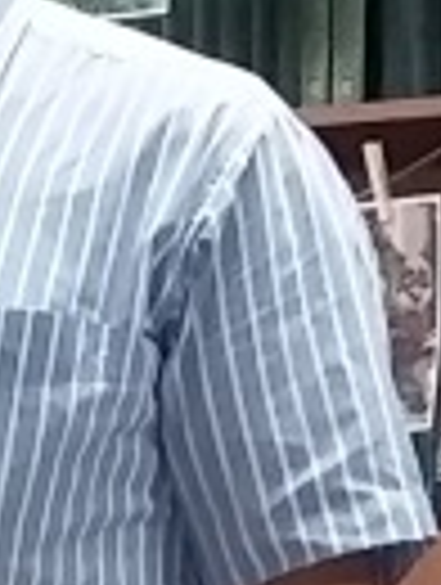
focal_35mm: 244
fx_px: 4131
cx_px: -540
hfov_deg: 5.9
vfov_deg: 8.0
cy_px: 752
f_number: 2.2
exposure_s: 1/25
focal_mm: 3.3
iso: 160
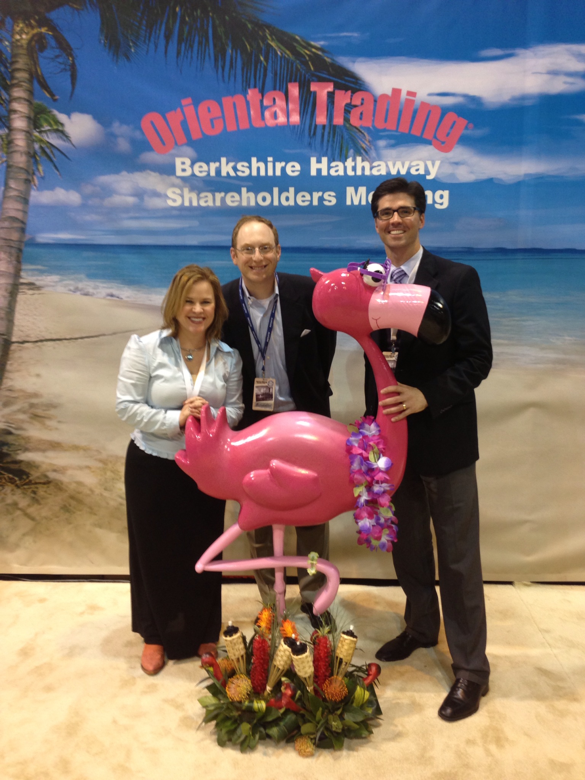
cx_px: 292
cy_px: 390
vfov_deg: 55.4
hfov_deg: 42.9
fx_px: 744
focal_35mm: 33
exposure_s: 1/20
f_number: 2.4
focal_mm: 4.13
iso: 100
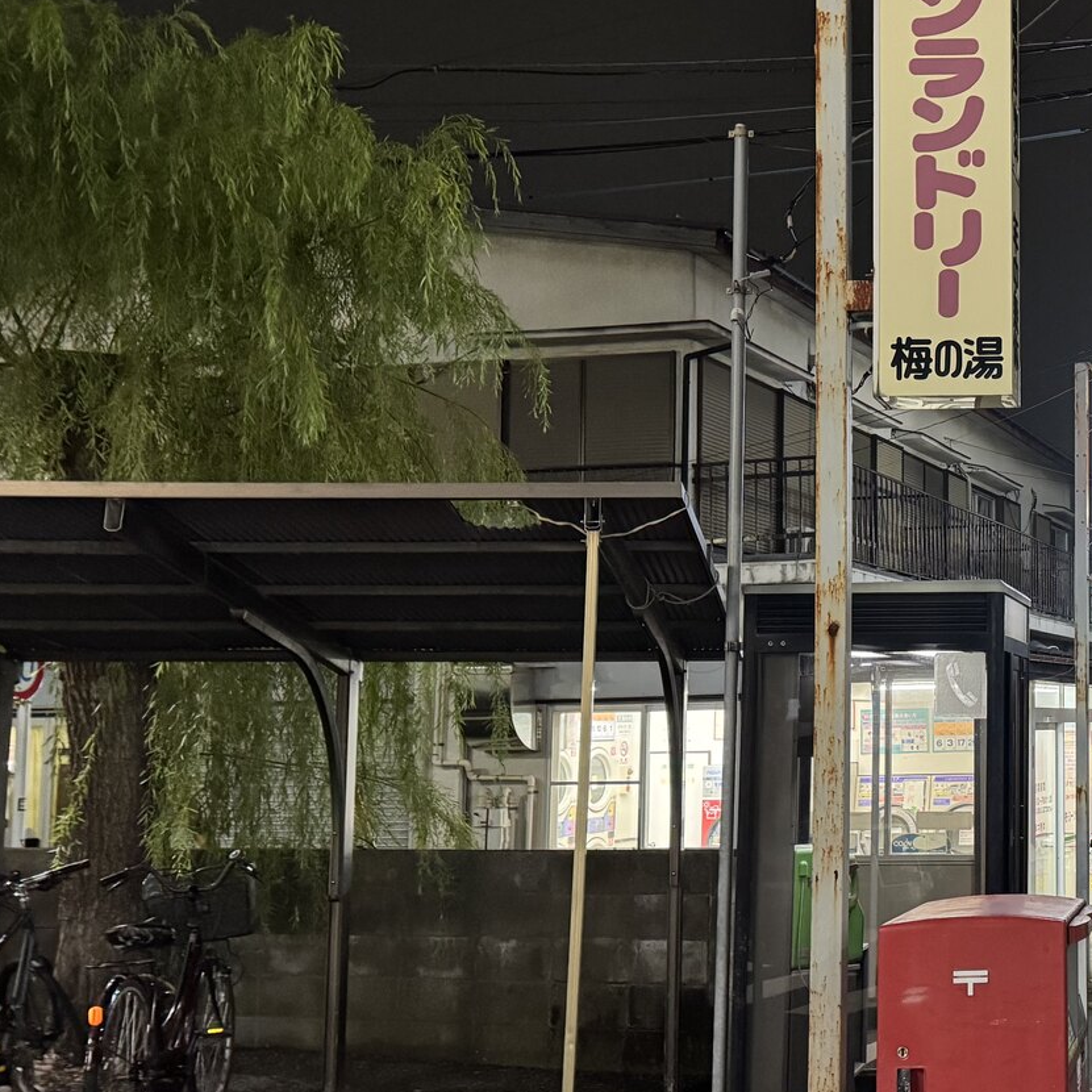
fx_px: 1642
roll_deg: +1.0
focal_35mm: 46
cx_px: 1155
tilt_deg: +5.4
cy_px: 558
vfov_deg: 36.8
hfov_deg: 32.9
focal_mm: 6.76
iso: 640
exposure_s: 1/50
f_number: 1.78
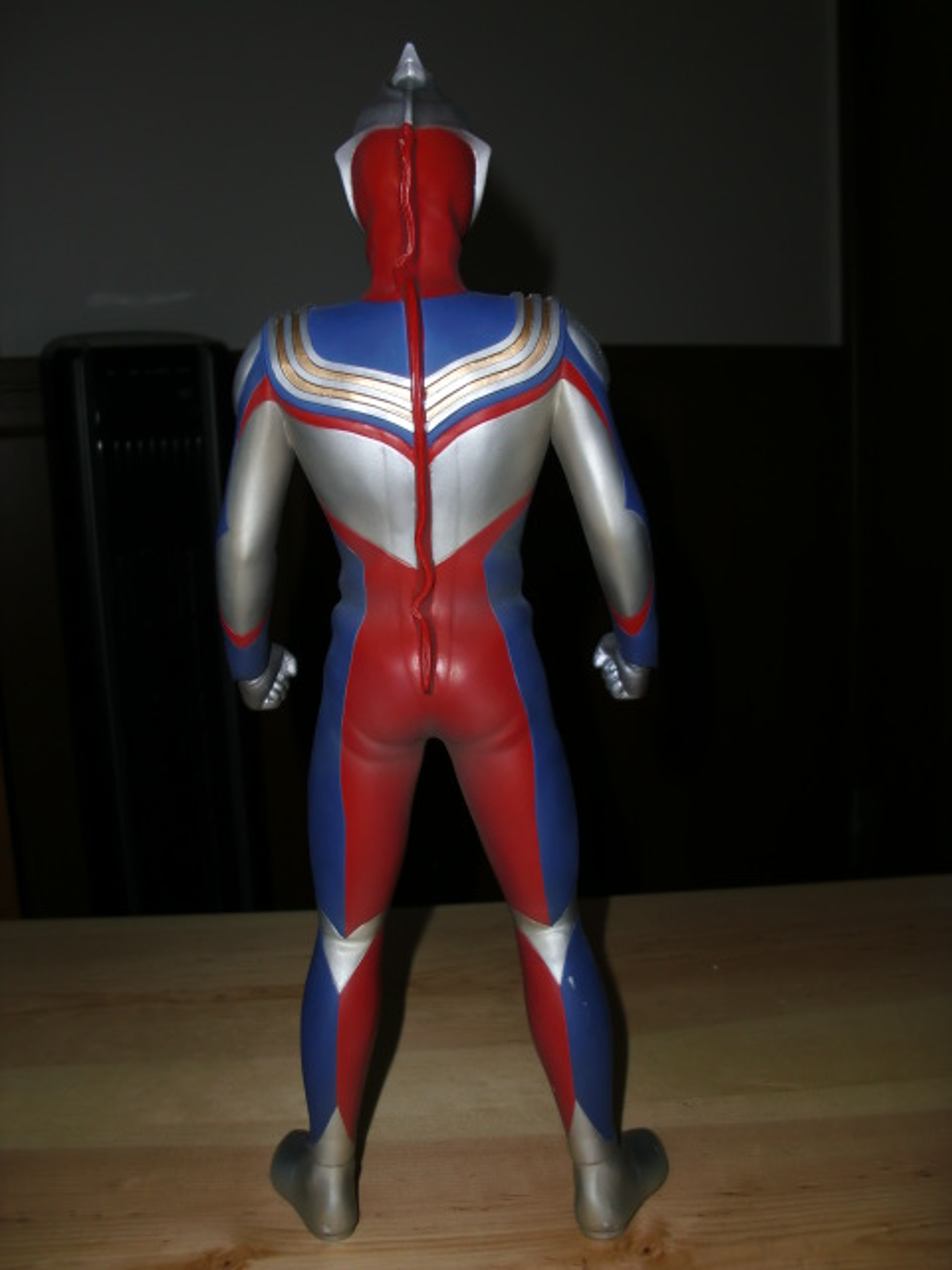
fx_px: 1320
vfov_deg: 51.4
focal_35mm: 36
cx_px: 476
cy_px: 635
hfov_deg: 39.7
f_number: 7.9
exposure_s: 1/30
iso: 64
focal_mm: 6.3
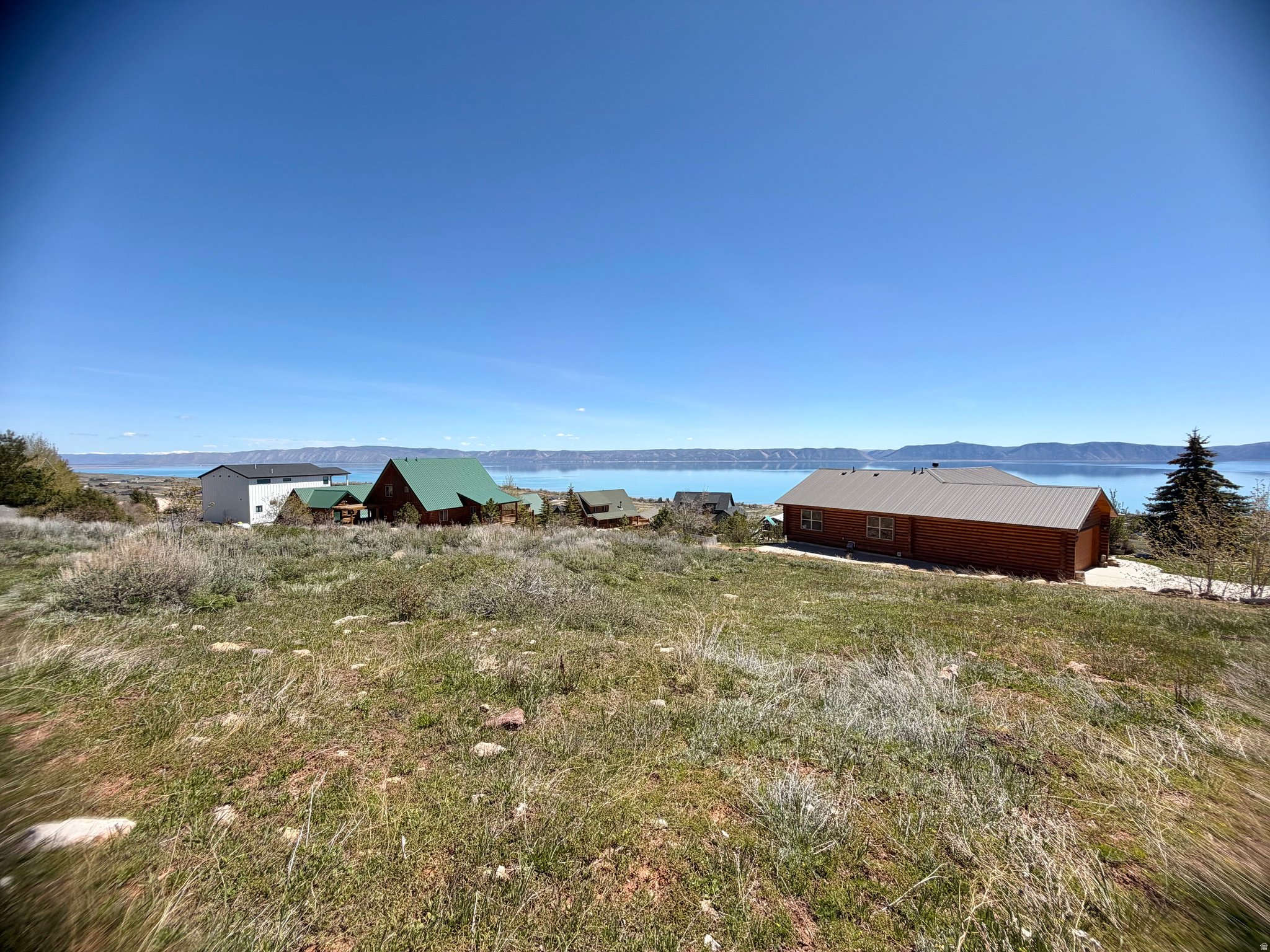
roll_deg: +0.1
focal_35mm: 14
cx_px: 635
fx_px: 514
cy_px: 476
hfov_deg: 102.1
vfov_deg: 85.7
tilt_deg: -3.0
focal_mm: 2.22
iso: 20
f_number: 2.2
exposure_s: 1/864
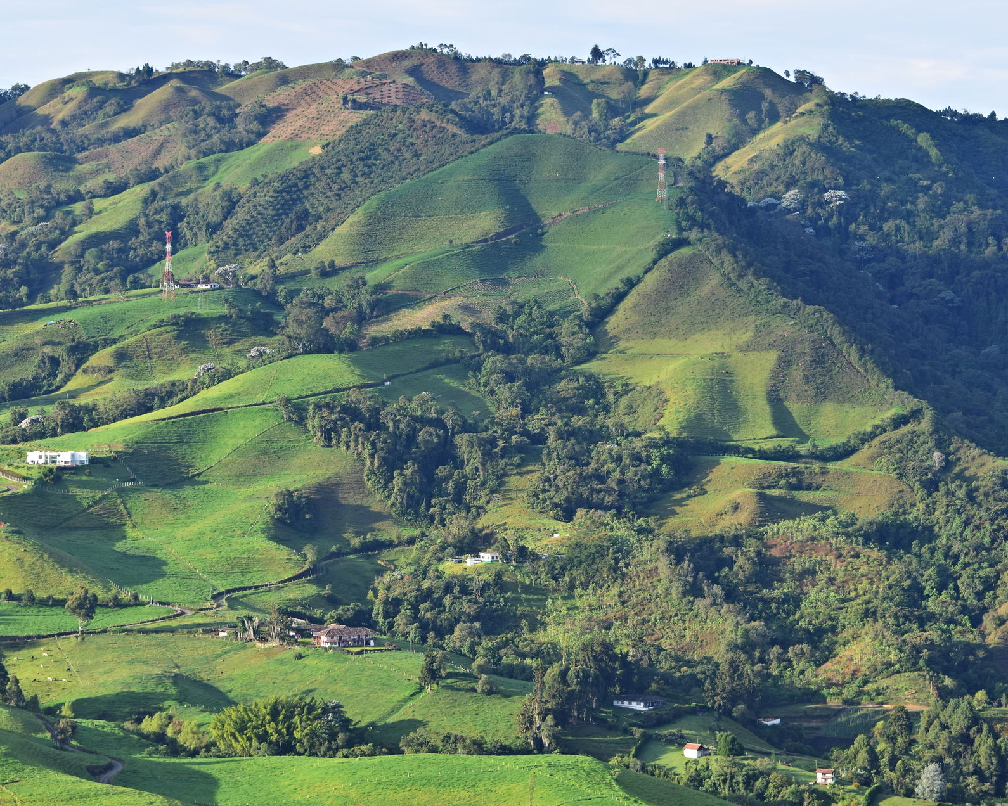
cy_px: 405
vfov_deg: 13.0
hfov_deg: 16.2
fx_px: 3550
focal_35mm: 119
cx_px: 464
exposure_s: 1/640
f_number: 5
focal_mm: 70
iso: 200
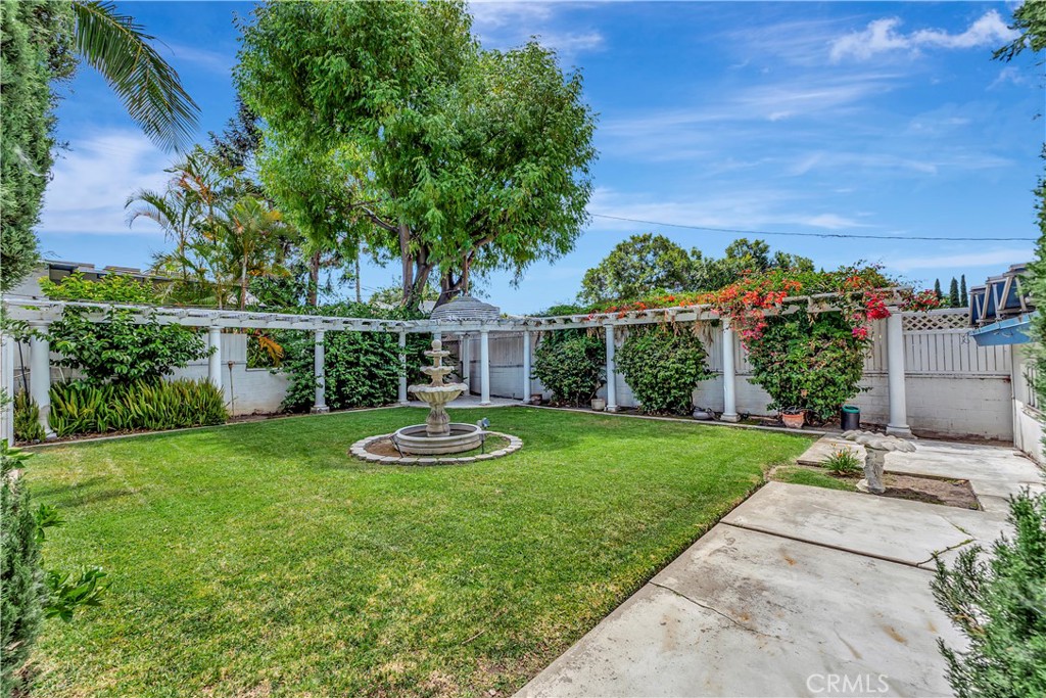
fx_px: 436
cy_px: 349
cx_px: 523
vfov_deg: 77.3
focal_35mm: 15
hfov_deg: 100.4
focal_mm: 10
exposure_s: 1/400
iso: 100
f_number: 5.6
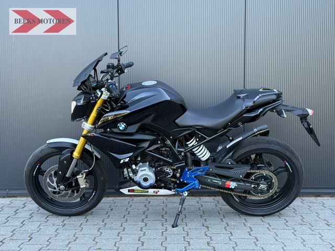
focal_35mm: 48
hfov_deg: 39.7
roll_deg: +0.1
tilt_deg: -3.4
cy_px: 126
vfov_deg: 30.3
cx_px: 168
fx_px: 465
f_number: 1.78
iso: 160
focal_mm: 6.76
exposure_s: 1/242
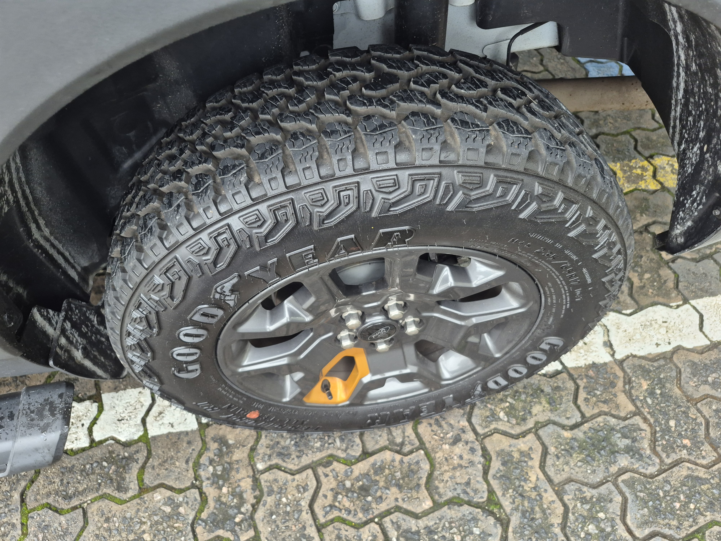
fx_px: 479
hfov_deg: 73.9
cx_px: 360
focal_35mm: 23
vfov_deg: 58.9
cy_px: 270
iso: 200
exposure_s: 1/180
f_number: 1.8
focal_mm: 5.4
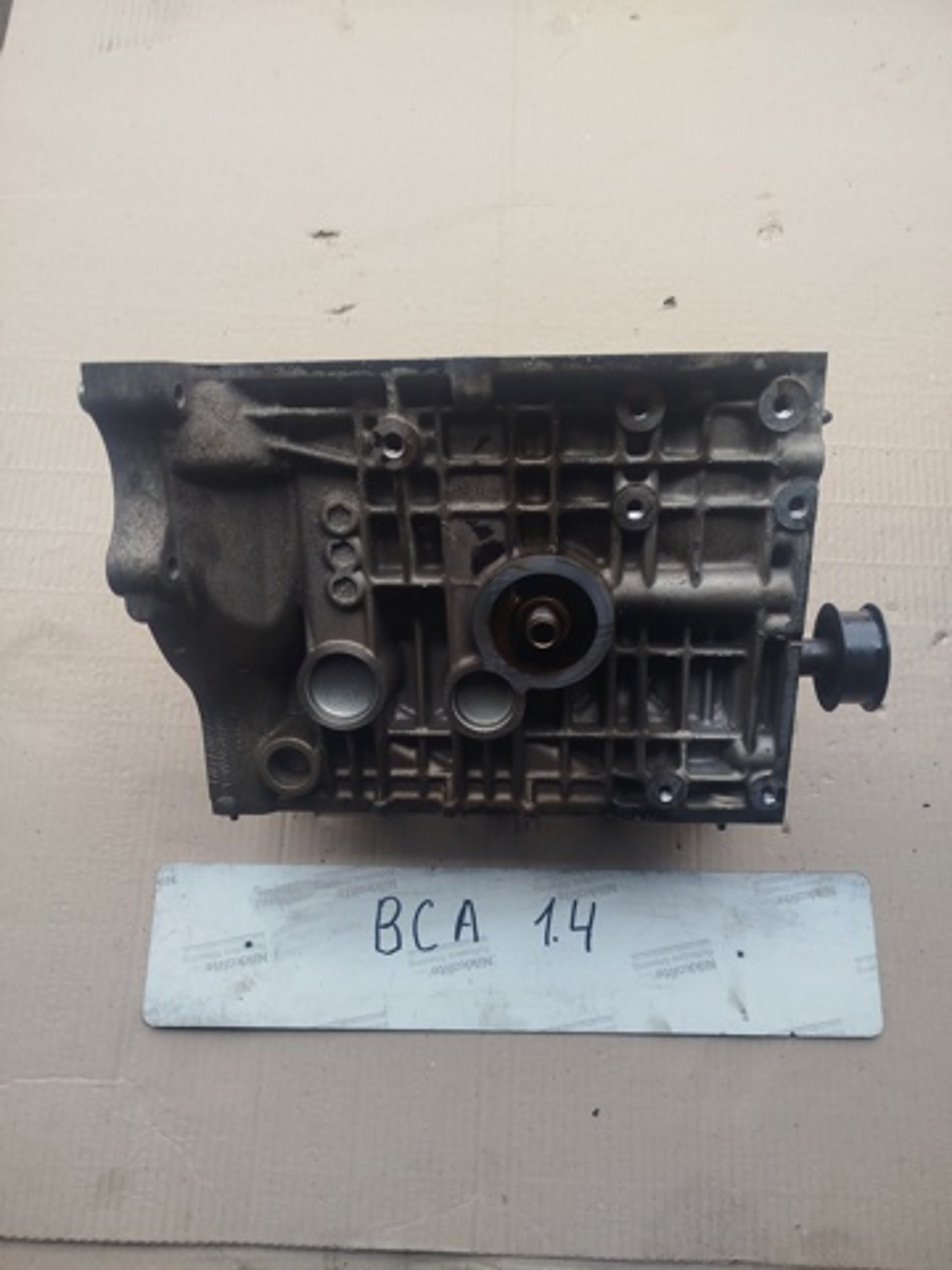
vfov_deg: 71.6
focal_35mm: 24
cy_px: 635
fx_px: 880
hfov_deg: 56.8
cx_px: 476
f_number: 1.7
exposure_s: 1/100
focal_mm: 5.31
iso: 100
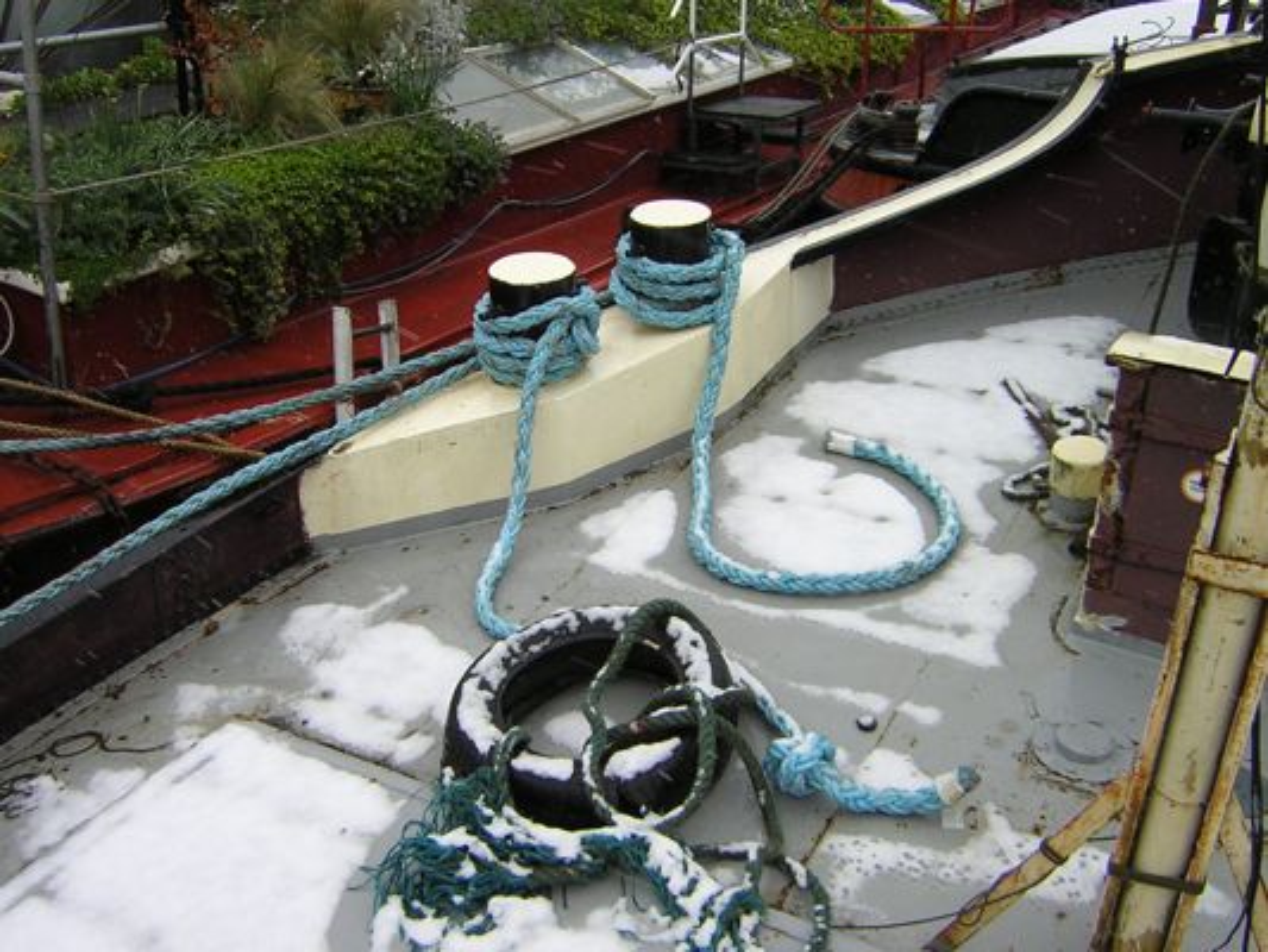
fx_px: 1319
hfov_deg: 51.3
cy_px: 476
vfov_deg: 39.7
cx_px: 634
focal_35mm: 36
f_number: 5.2
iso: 100
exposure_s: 1/182
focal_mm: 4.7
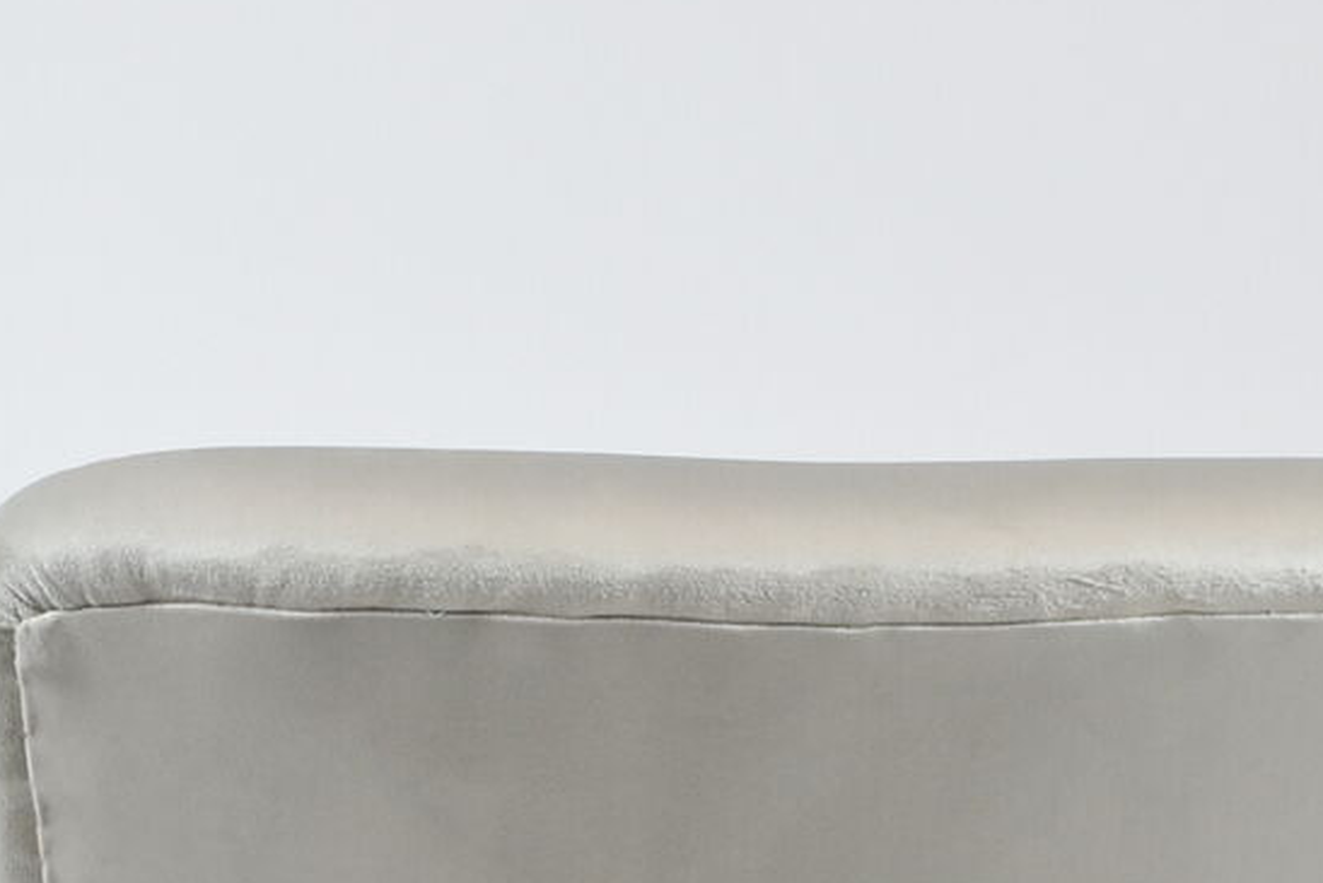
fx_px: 5435
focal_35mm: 148
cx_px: 874
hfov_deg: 13.9
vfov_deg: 9.0
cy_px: 1483
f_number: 5.6
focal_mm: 27
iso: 800
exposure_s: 1/125
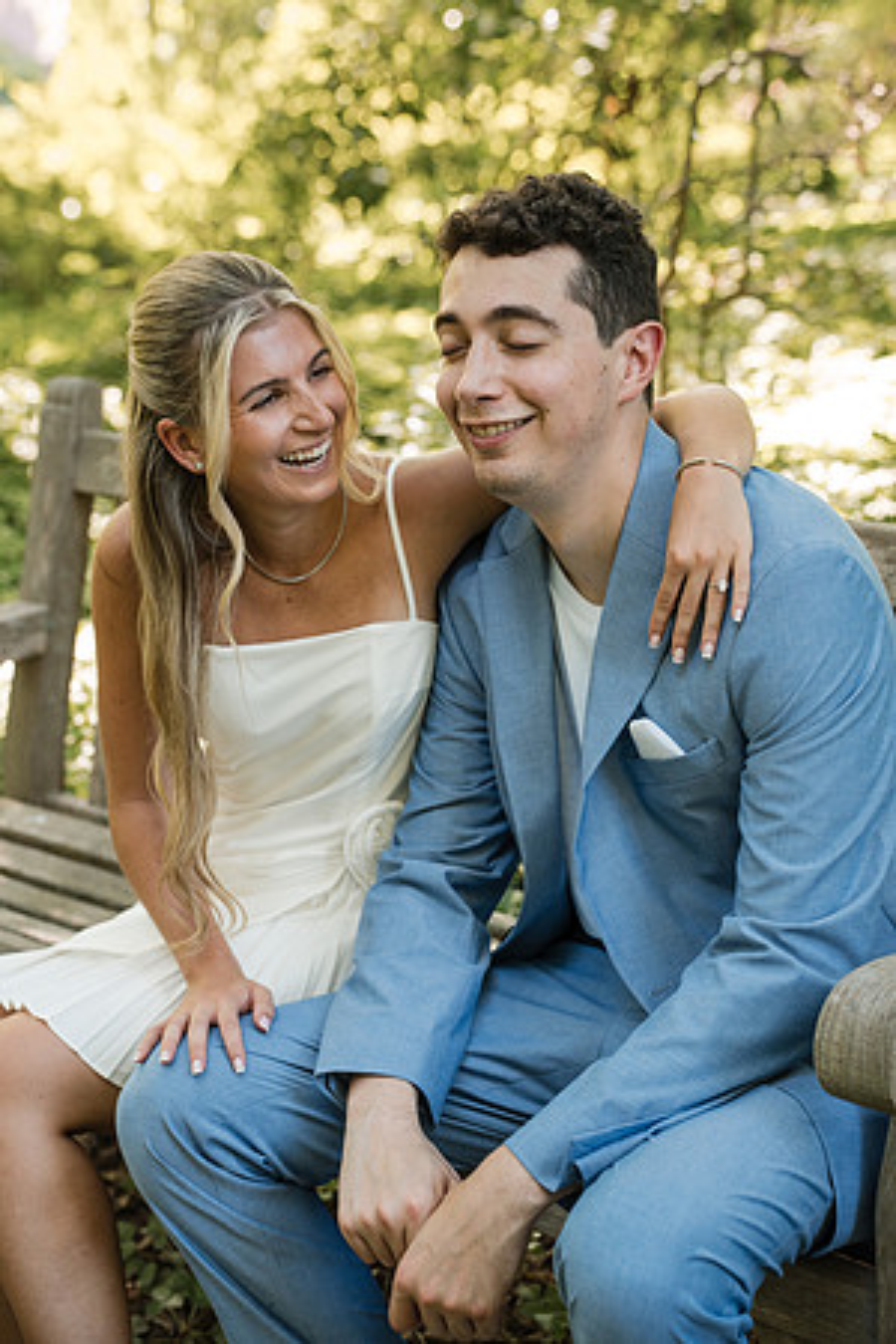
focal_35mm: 69
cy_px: 672
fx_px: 2576
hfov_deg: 19.7
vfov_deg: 29.2
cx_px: 448
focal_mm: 69
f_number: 4
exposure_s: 1/250
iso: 1000
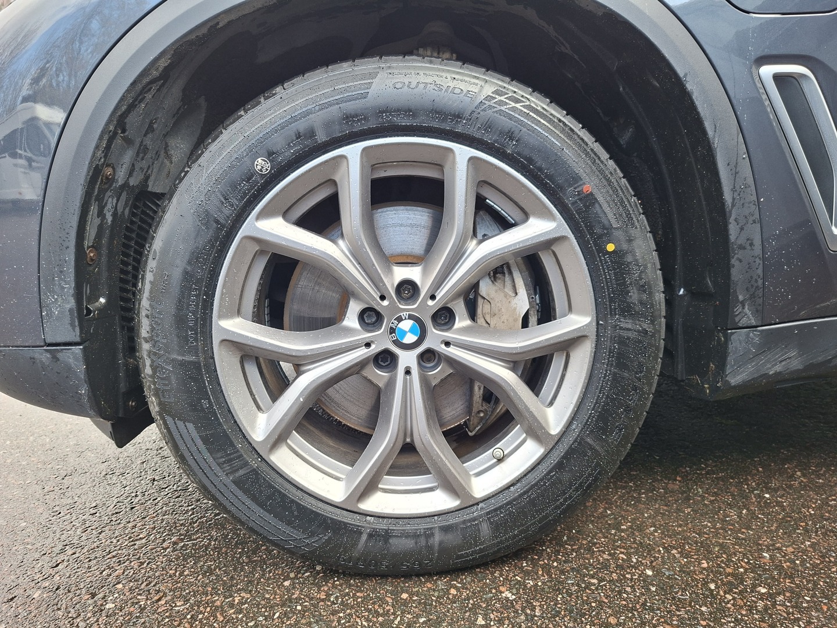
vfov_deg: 58.9
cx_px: 418
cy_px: 314
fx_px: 556
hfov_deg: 73.9
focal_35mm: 23
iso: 64
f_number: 1.8
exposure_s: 1/100
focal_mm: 5.54
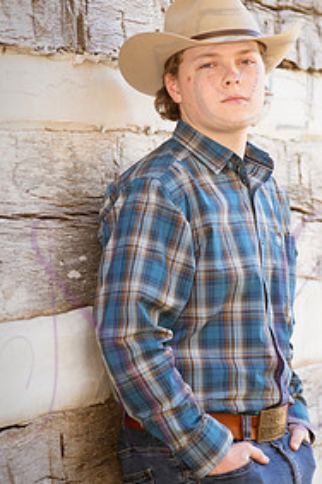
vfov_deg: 10.8
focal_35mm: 191
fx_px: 2569
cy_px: 236
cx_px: 240
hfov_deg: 7.2
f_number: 4.5
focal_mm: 120
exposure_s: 1/500
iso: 800
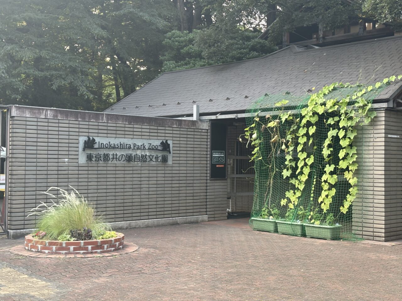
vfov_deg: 28.0
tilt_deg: +1.7
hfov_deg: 36.8
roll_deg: +0.0
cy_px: 150
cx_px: 201
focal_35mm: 52
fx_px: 604
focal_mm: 5.96
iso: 50
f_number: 1.6
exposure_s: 1/98
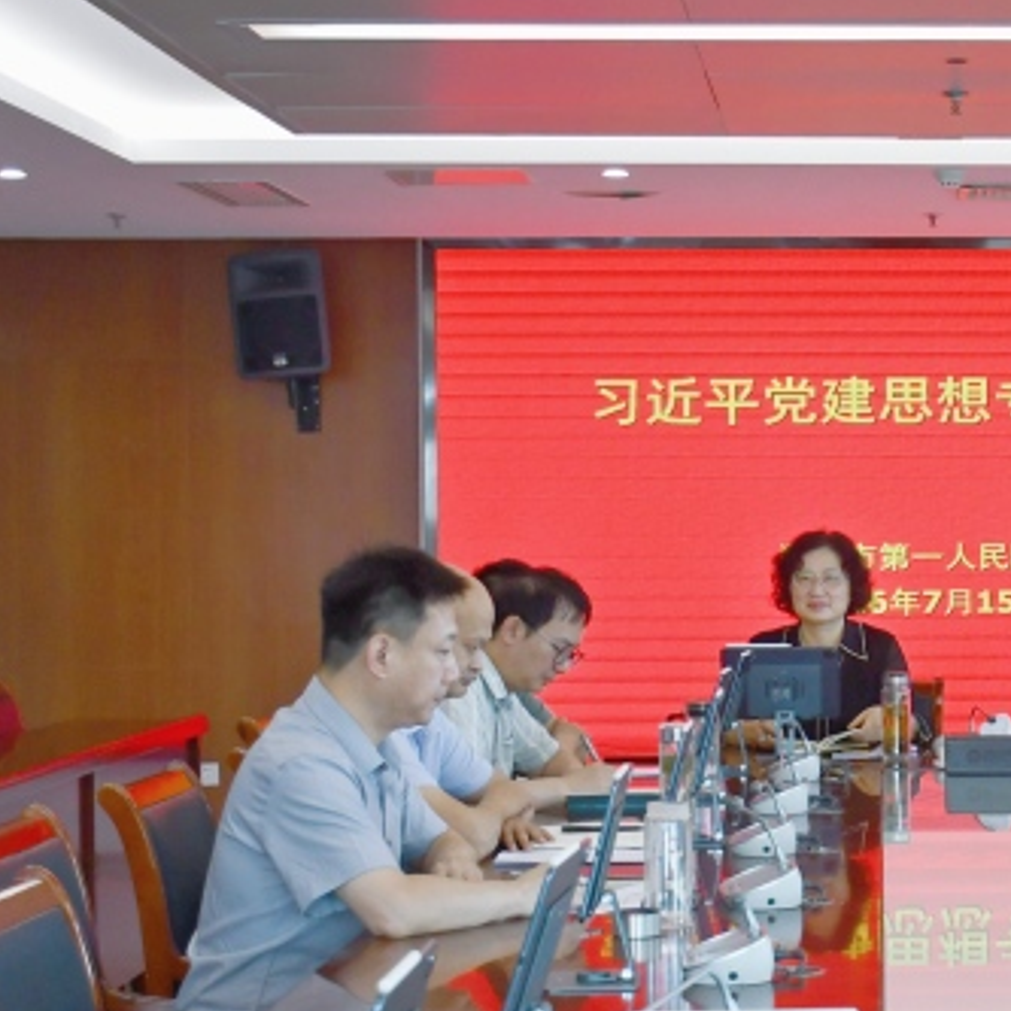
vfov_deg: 28.9
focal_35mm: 59
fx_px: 1950
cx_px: 987
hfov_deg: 27.6
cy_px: 666
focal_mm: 22
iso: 800
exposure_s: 1/200
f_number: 3.5
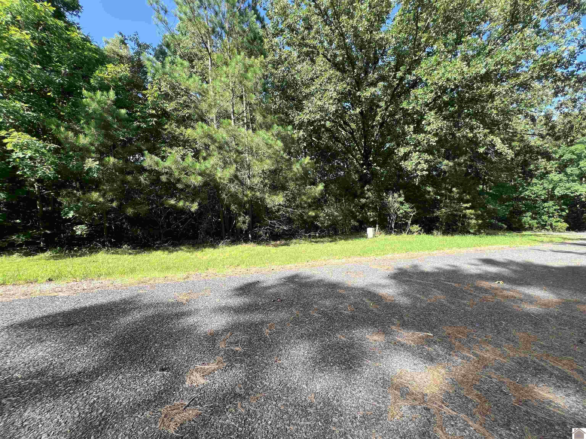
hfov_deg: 106.2
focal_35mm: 13
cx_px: 293
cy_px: 220
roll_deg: +2.3
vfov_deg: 89.9
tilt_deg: -3.5
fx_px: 220
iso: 32
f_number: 1.8
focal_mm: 1.57
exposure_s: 1/364
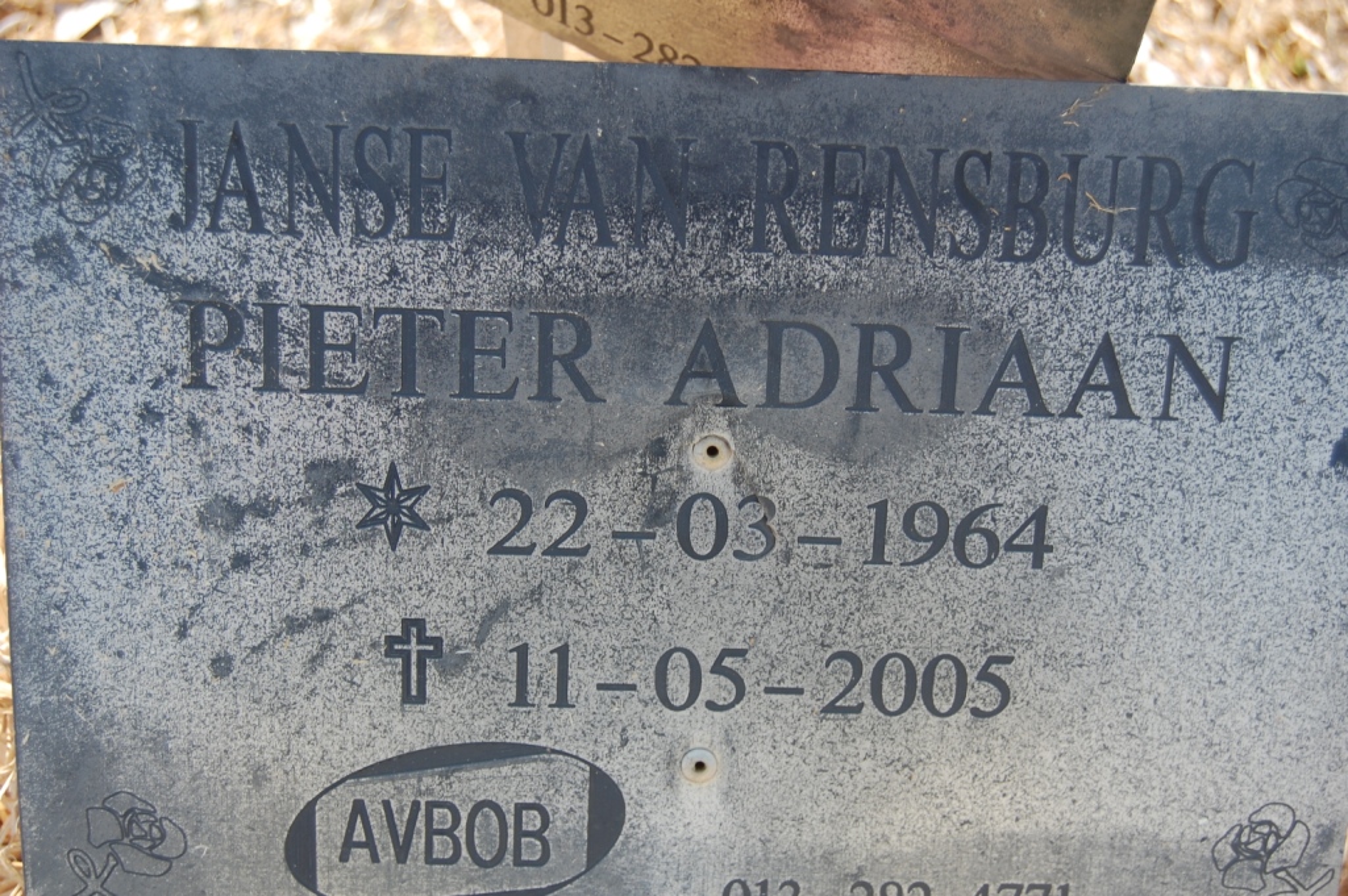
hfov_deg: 35.1
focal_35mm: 57
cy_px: 448
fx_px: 2133
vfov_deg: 23.7
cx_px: 674
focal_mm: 38
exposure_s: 1/125
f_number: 5.6
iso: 200
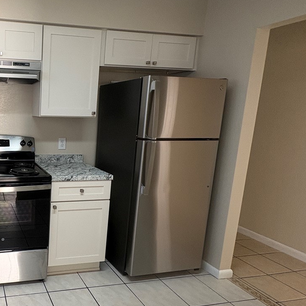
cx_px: 22
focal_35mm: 27
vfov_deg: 59.1
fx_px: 270
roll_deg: -0.8
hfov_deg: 51.1
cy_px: 157
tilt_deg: -8.8
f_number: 2.2
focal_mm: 2.22
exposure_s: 1/60
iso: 200
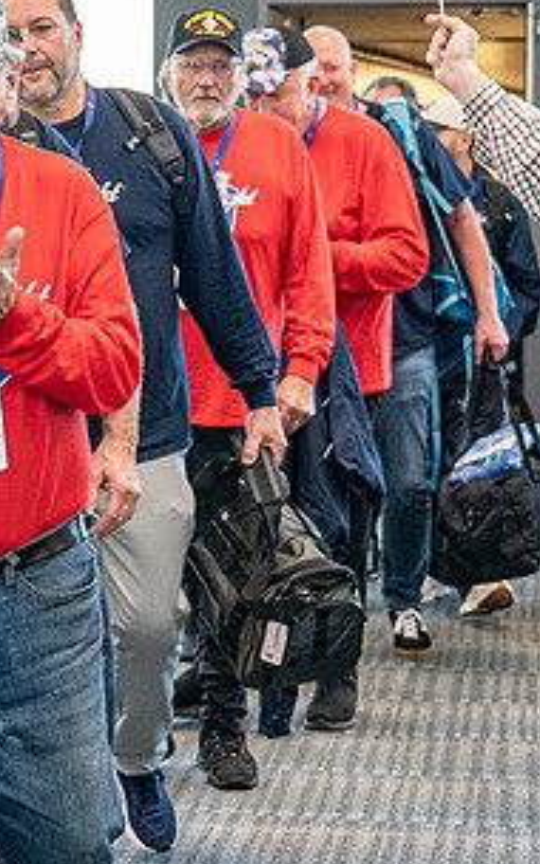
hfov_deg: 10.7
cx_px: -34
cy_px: 274
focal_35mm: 121
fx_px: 2849
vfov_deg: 17.2
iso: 1250
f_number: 2.8
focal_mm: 35
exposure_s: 1/200
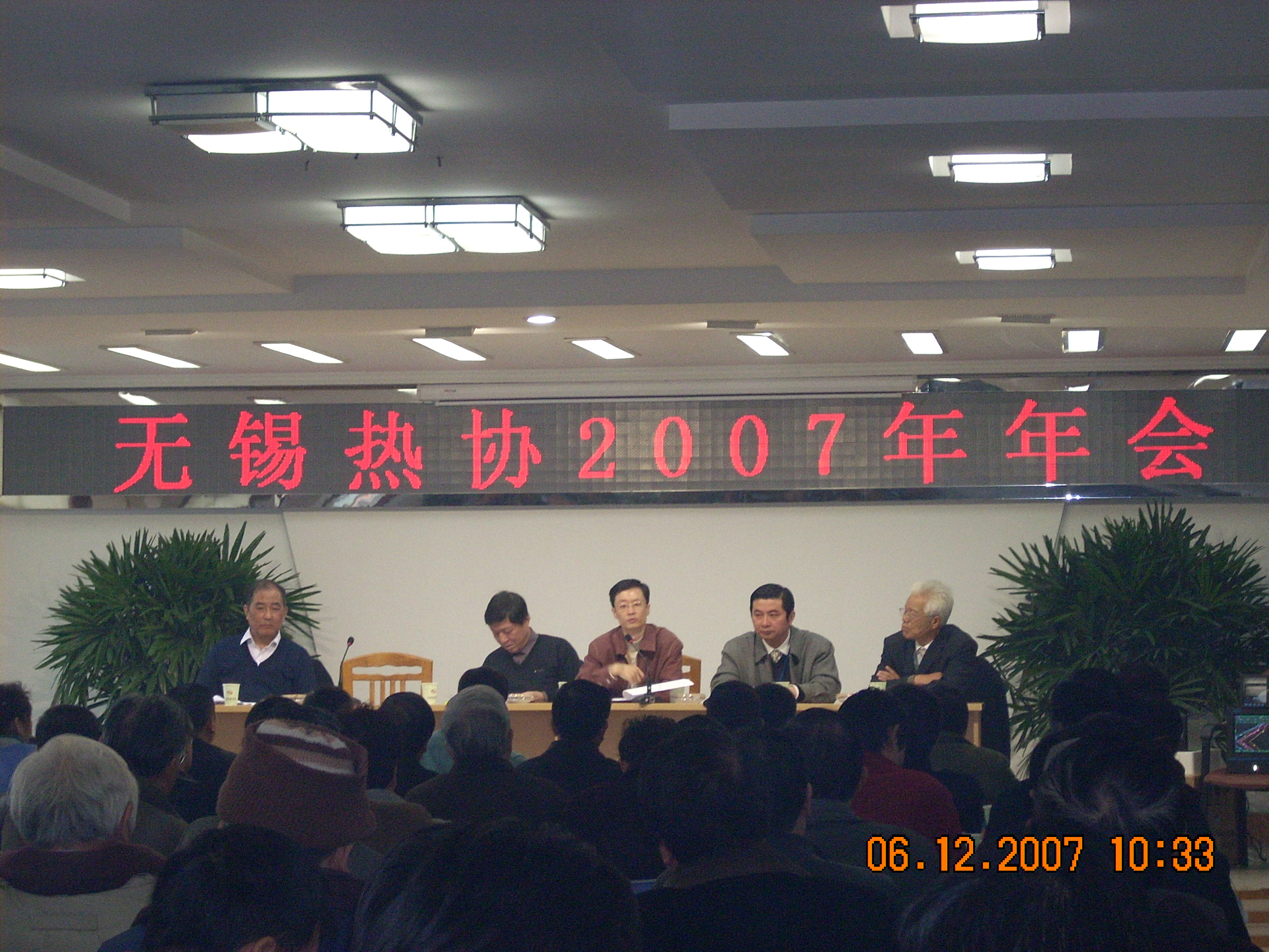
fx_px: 3409
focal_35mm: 93
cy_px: 476
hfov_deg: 21.1
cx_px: 634
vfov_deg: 15.9
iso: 259
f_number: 4.7
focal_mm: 15.3
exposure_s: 1/30
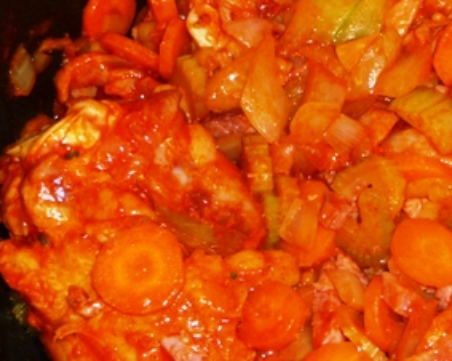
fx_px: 1978
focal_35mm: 148
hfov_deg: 12.8
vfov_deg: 10.4
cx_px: 508
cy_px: 208
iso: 100
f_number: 4.5
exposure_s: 1/30
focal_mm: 11.3
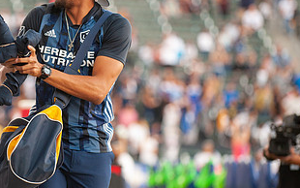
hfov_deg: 7.3
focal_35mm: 286
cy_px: 66
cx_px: 52
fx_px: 2339
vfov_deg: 4.6
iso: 1250
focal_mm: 150
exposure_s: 1/320
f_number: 2.8
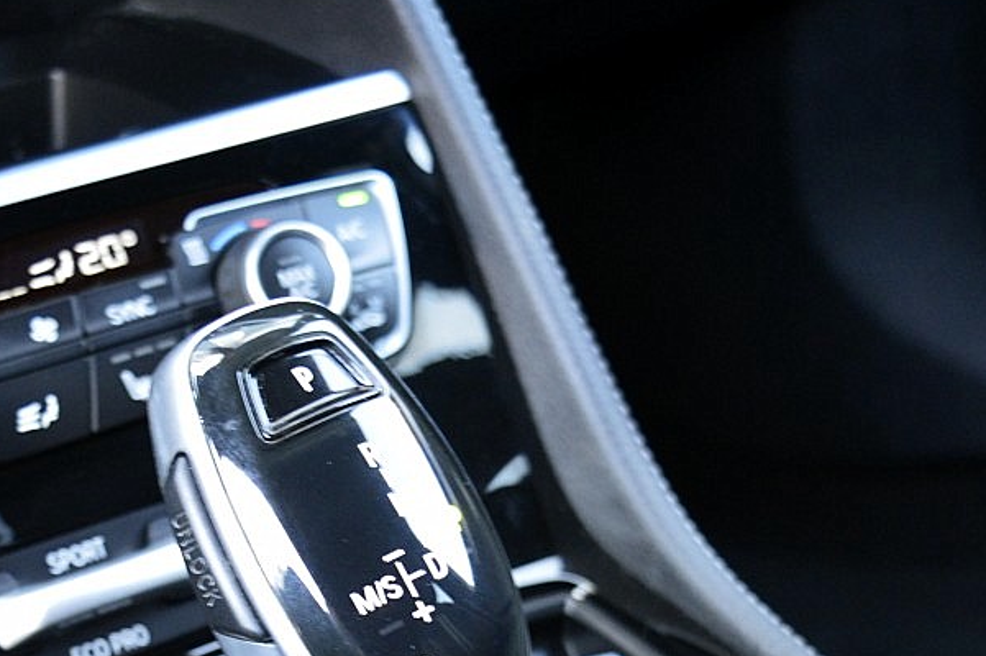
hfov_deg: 20.1
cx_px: 409
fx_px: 2774
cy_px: 628
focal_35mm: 101
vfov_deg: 13.3
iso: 800
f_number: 4
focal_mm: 25
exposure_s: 1/15
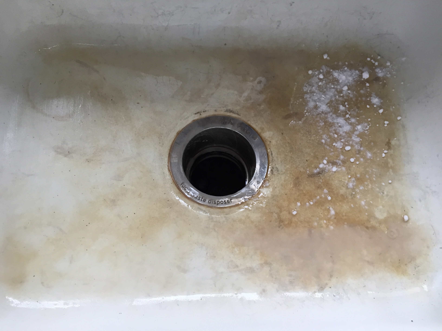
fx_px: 370
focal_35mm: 29
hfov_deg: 61.7
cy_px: 166
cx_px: 221
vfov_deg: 48.2
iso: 40
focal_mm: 4.15
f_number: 2.2
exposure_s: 1/30
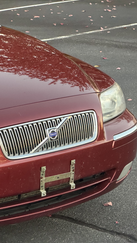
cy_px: 121
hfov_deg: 8.3
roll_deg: +2.4
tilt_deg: -14.2
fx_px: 943
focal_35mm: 146
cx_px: -9
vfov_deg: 14.7
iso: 640
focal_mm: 16.89
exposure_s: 1/78
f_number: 2.8
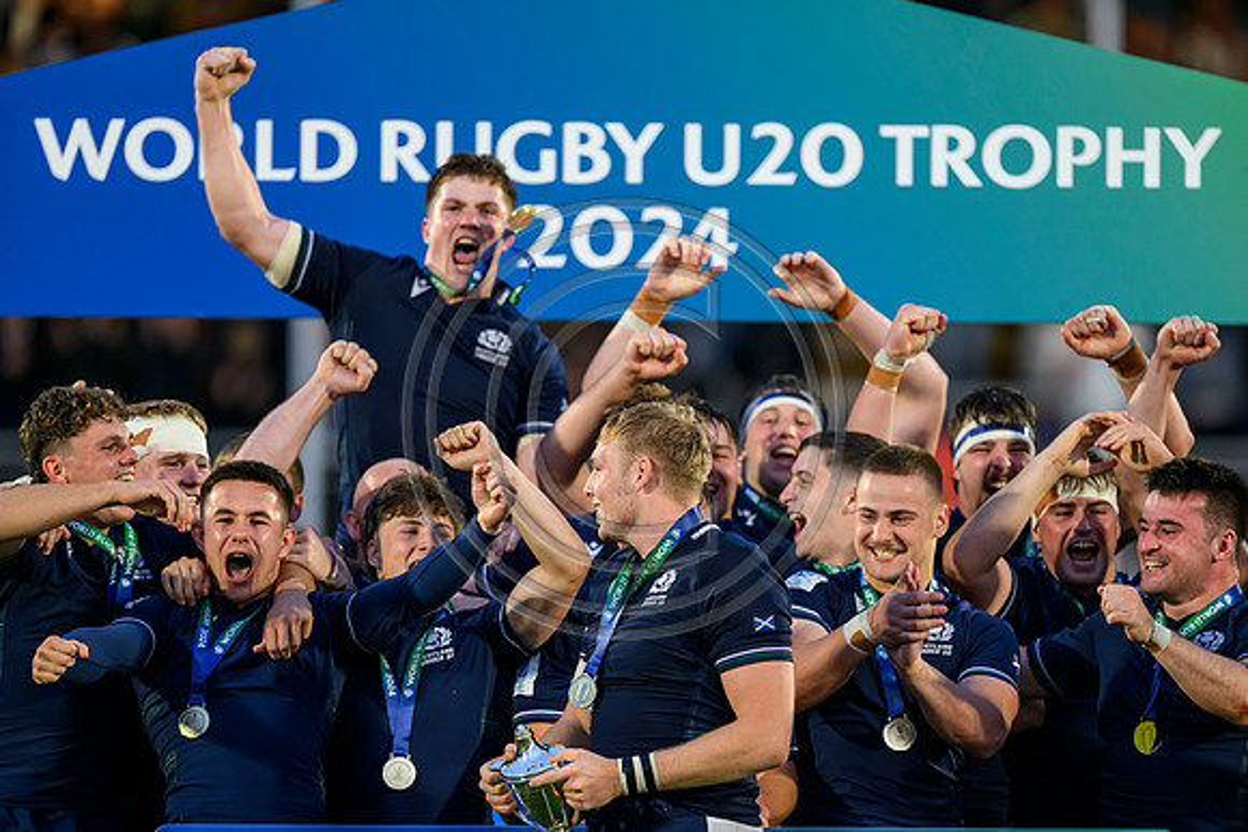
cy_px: 416
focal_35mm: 400
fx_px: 13869
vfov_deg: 3.4
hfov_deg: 5.2
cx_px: 624
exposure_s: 1/1000
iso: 3200
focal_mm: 400
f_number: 3.2
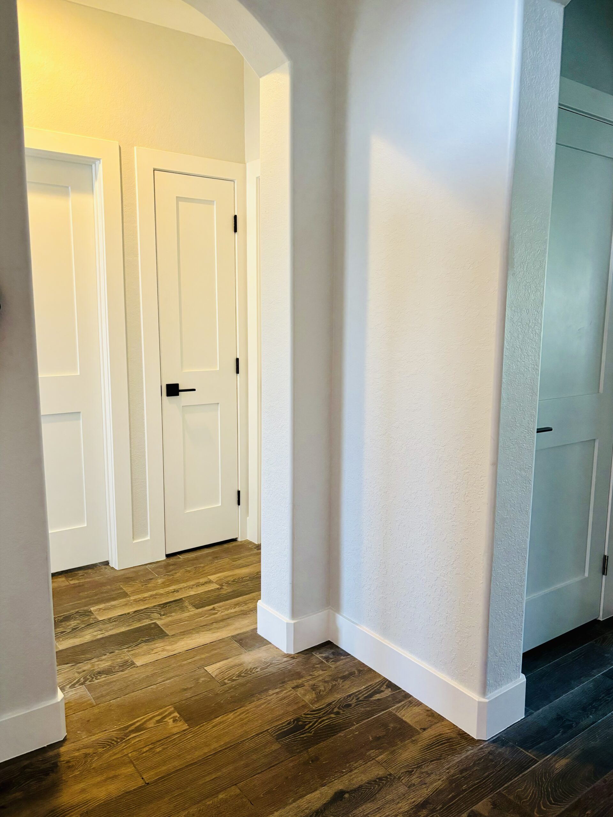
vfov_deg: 67.3
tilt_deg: -8.6
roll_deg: -0.7
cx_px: 306
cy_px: 408
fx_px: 614
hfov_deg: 53.1
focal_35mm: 26
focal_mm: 5.96
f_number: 1.6
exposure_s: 1/60
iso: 250
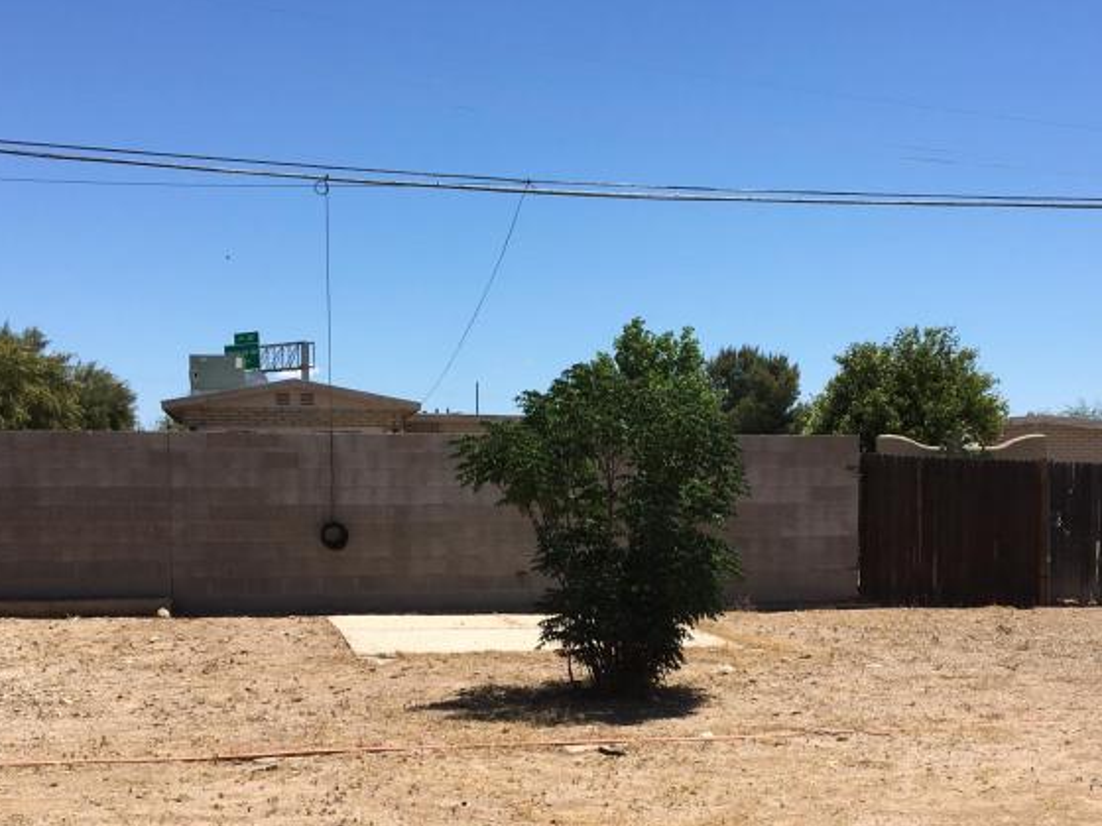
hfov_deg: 36.2
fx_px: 1687
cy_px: 641
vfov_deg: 27.1
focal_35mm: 53
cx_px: 584
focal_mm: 4.15
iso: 25
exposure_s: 1/2198
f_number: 2.2
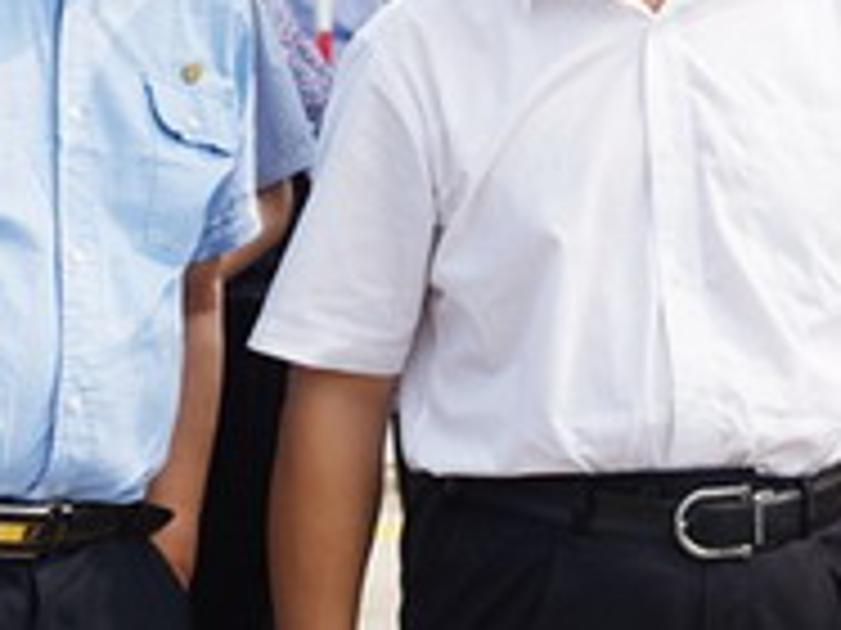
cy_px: -153
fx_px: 3302
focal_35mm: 136
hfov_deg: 14.5
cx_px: 549
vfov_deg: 10.7
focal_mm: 44
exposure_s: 1/2000
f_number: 3.5
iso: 100
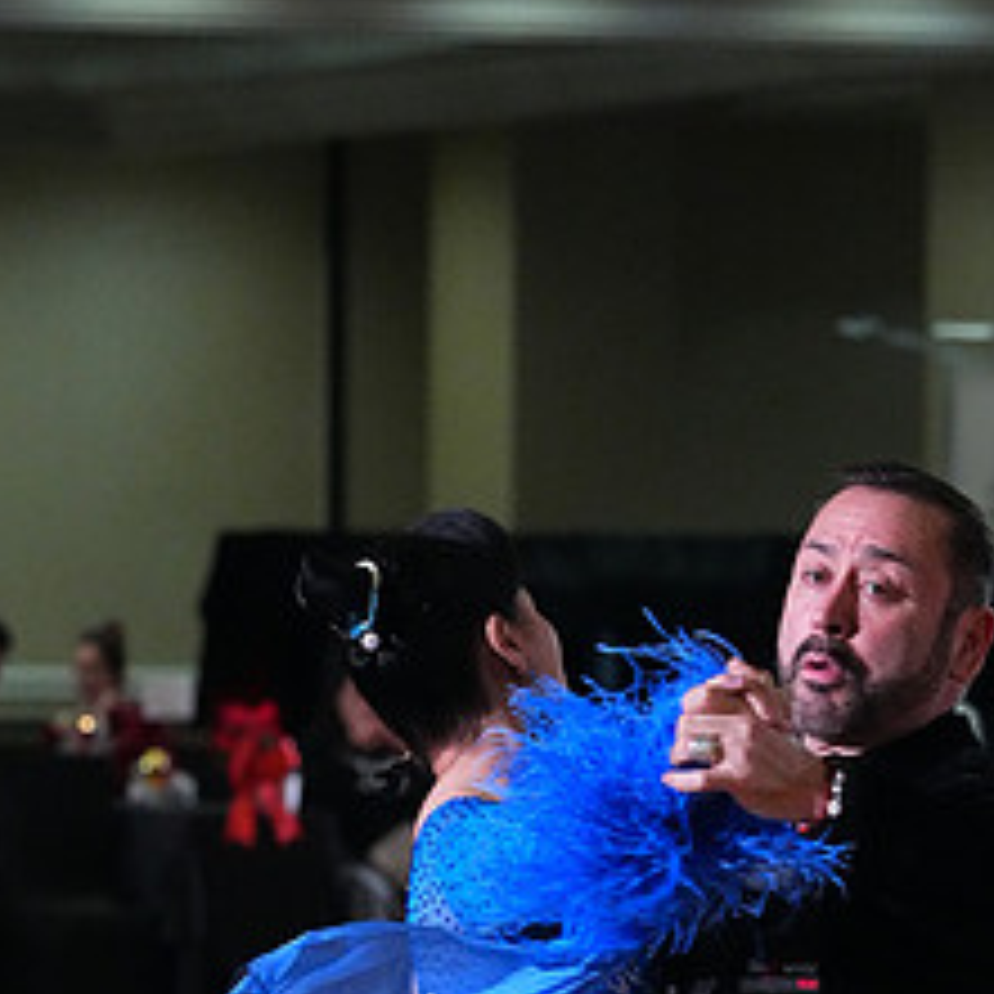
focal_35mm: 333
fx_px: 10818
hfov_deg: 5.3
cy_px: 1183
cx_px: 537
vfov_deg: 5.2
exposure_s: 1/400
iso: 10000
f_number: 6.3
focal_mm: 149
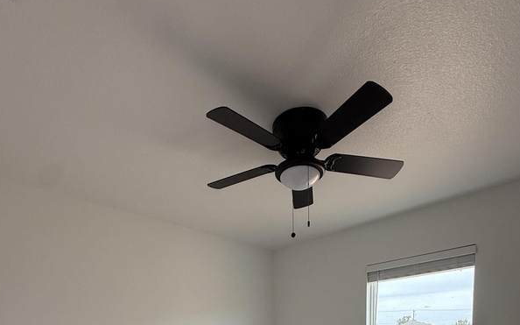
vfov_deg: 38.9
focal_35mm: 24
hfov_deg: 74.8
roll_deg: +1.8
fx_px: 340
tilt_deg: -5.7
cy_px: 381
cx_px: 260
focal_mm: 2.22
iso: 50
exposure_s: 1/137
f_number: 2.2
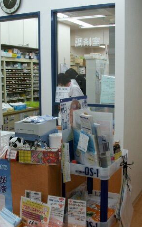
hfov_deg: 29.1
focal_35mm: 44
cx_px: 93
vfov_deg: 45.3
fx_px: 272
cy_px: 114
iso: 80
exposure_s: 1/56.8
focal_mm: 5.7
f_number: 2.9
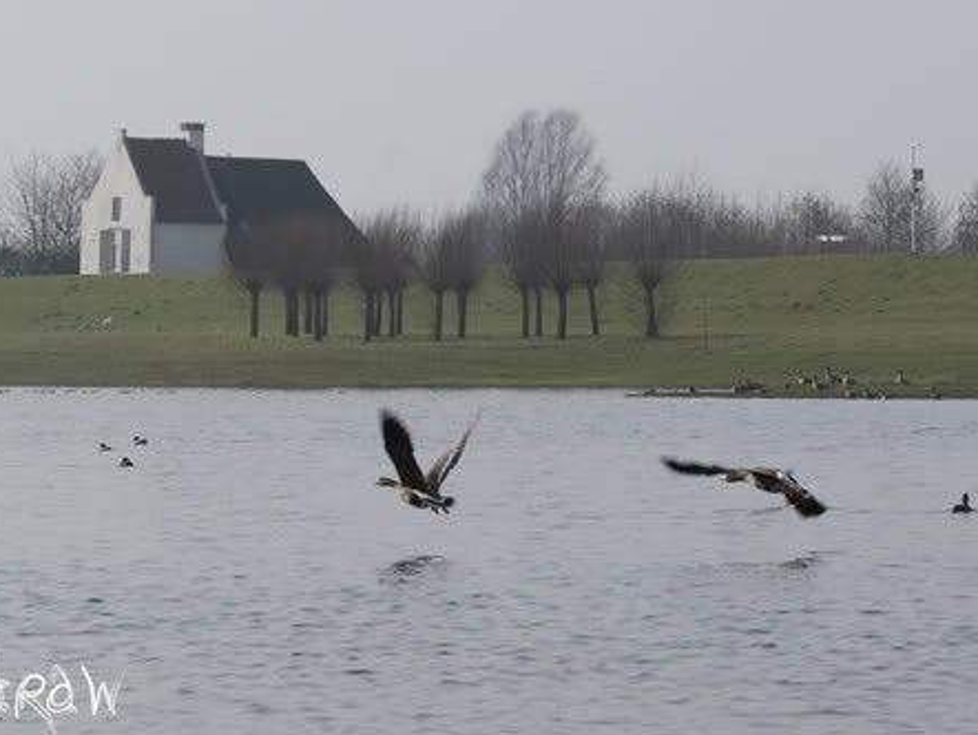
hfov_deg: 16.1
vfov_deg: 12.1
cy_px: 366
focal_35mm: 123
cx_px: 469
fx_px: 3464
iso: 100
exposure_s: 1/250
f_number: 11
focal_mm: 75
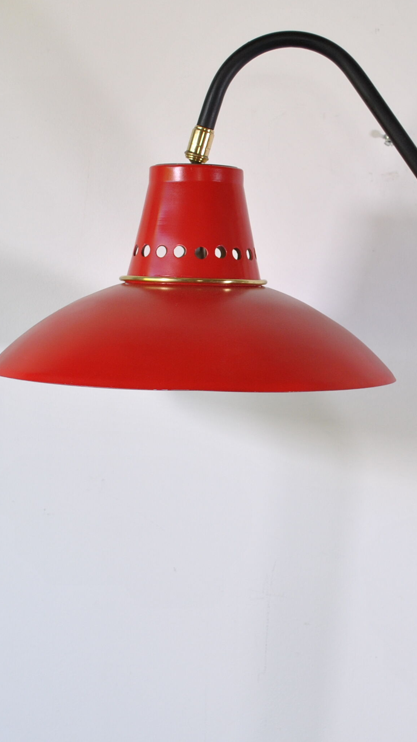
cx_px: 286
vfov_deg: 29.7
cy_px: 394
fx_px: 1396
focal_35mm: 71
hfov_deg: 16.9
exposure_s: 1/60
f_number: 5
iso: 200
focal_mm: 24
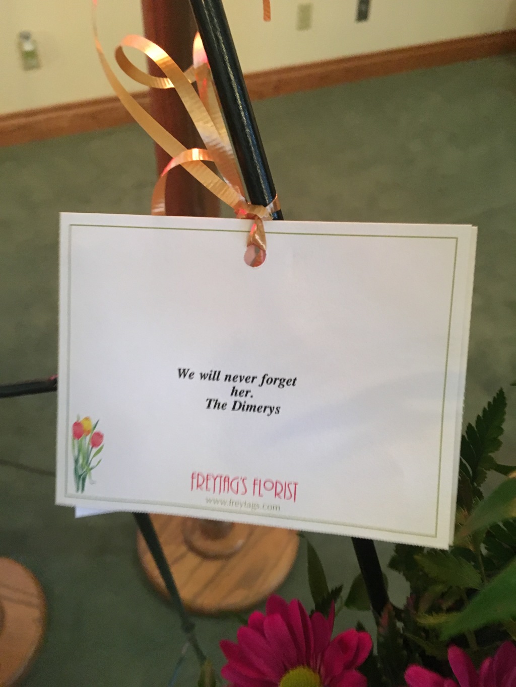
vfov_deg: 61.7
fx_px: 576
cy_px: 344
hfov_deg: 48.2
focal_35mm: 29
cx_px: 258
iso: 400
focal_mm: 4.15
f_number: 2.2
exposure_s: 1/15
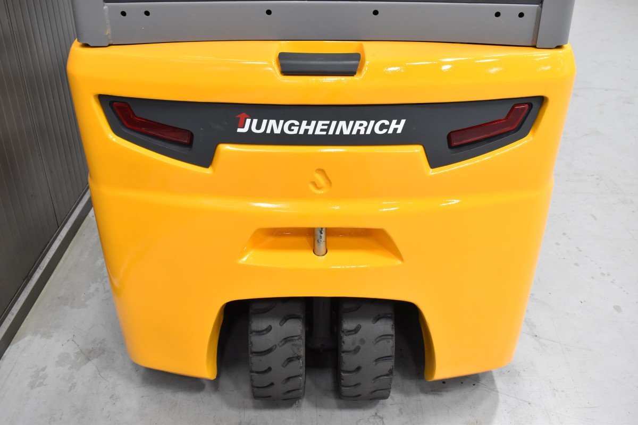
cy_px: 212
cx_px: 319
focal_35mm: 36
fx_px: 638
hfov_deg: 53.1
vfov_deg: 36.9
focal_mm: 24
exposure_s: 1/40
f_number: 5
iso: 1600
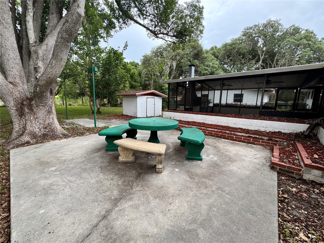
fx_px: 131
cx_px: 162
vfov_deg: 85.7
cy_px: 122
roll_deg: -1.1
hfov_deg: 102.1
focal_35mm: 14
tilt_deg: -9.8
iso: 125
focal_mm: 2.22
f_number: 2.2
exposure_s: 1/99
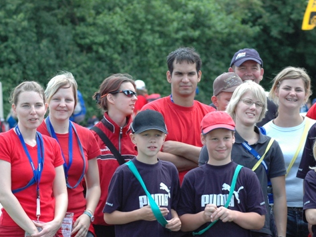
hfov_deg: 10.1
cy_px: 118
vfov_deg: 7.6
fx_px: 1781
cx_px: 150
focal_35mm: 195
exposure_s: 1/500
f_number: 5.6
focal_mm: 100
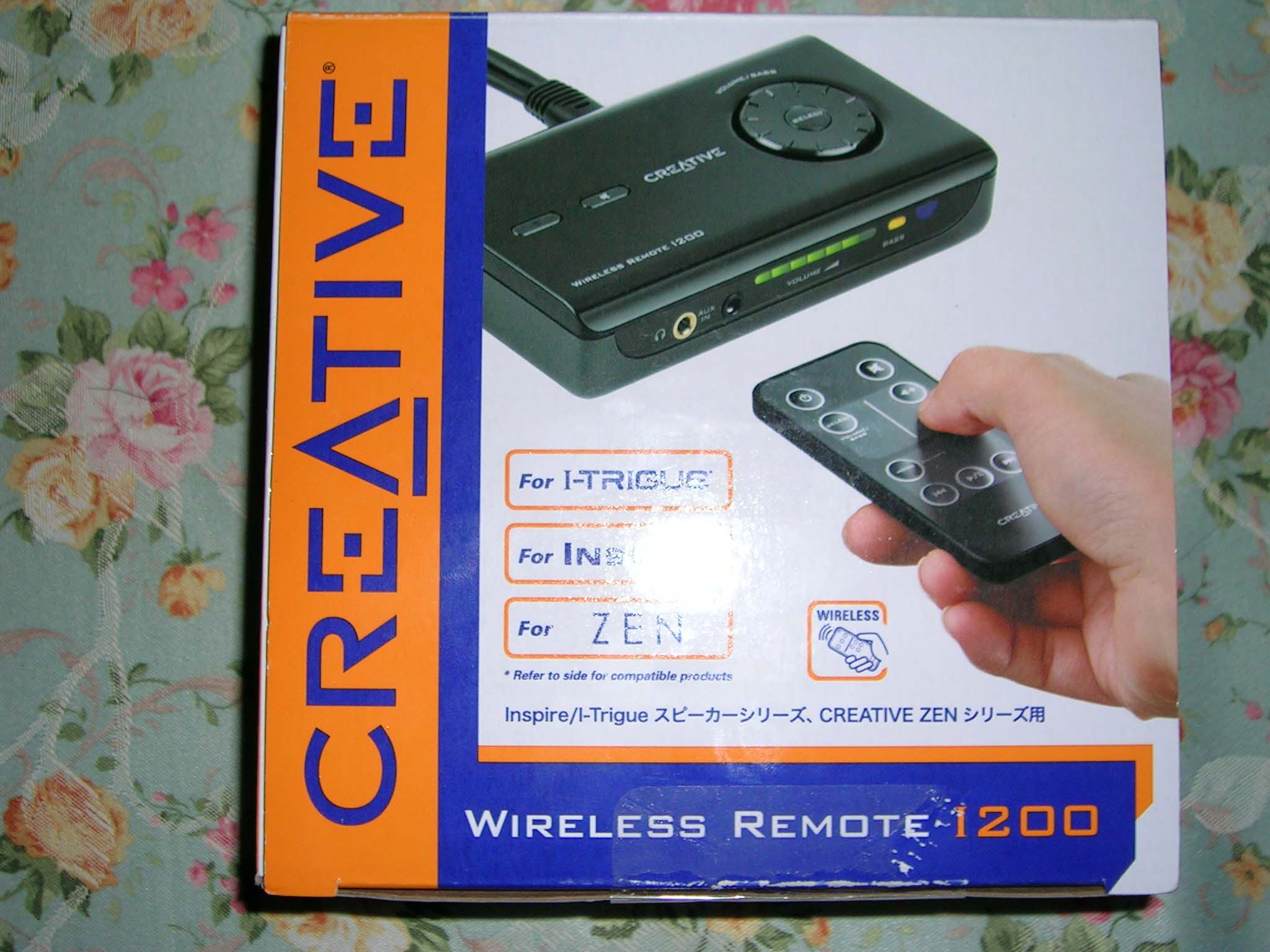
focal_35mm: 53
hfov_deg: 36.2
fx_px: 1944
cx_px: 635
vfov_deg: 27.5
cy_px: 476
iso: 50
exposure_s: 1/60.1
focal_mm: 8
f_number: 3.2
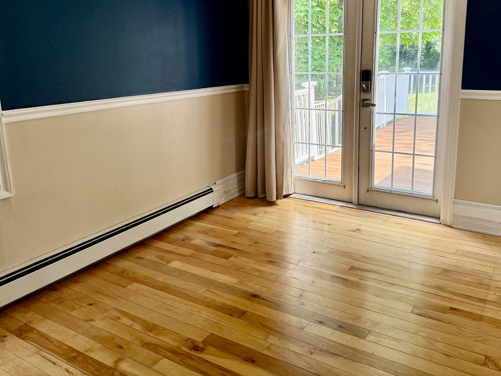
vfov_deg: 46.4
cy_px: 142
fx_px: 434
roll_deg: +0.9
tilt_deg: -11.6
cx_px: 280
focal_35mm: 30
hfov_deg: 59.8
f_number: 1.78
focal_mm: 6.76
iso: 200
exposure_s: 1/234
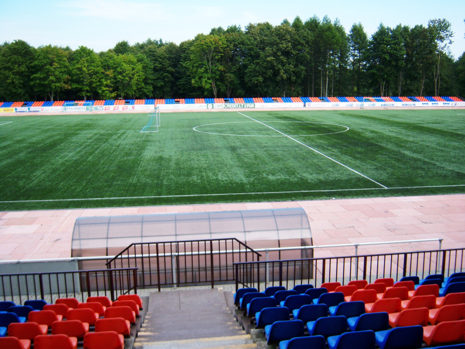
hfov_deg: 51.4
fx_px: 484
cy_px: 174
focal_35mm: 36
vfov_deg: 39.7
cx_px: 232
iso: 80
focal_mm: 7.5
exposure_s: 1/400
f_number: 2.8
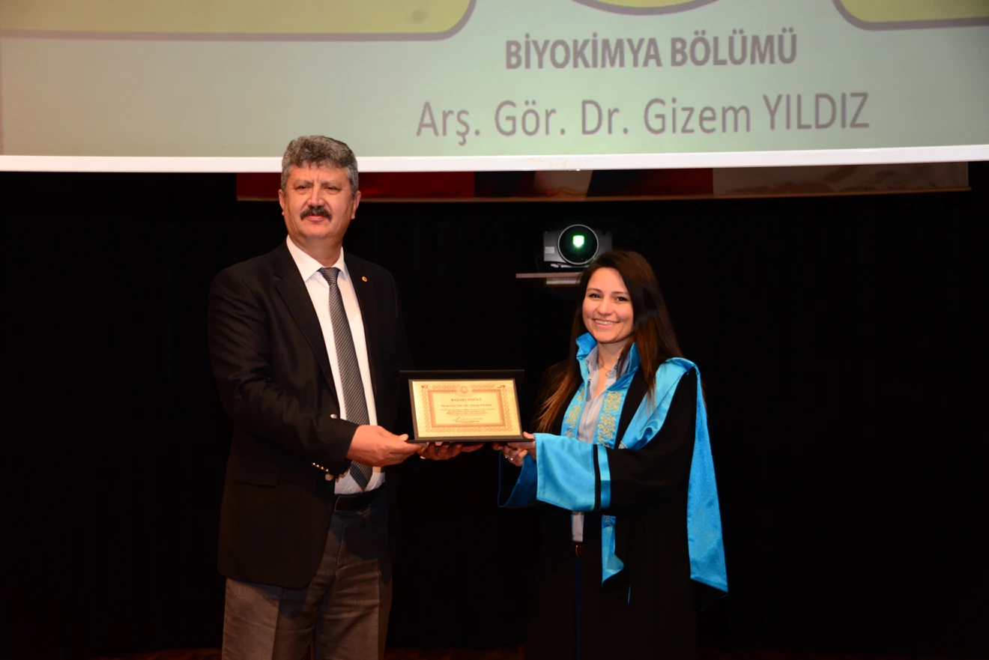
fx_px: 1539
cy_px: 330
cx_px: 494
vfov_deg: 24.2
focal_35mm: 56
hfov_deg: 35.6
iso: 1600
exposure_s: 1/200
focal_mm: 56
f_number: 4.5
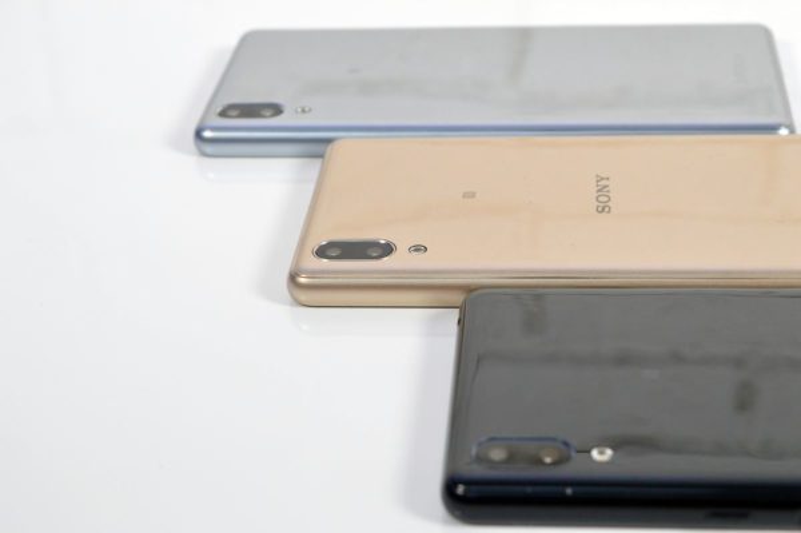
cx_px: 400
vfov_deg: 18.9
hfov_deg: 28.1
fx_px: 1601
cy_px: 266
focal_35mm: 72
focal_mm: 48
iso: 1600
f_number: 10
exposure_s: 1/200
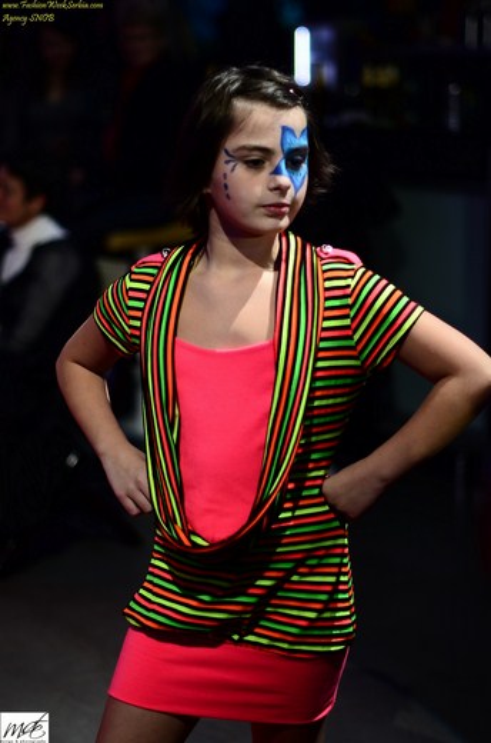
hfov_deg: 18.1
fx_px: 1542
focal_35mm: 75
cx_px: 246
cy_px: 372
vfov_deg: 27.1
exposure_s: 1/160
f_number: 1.4
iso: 320
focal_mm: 50
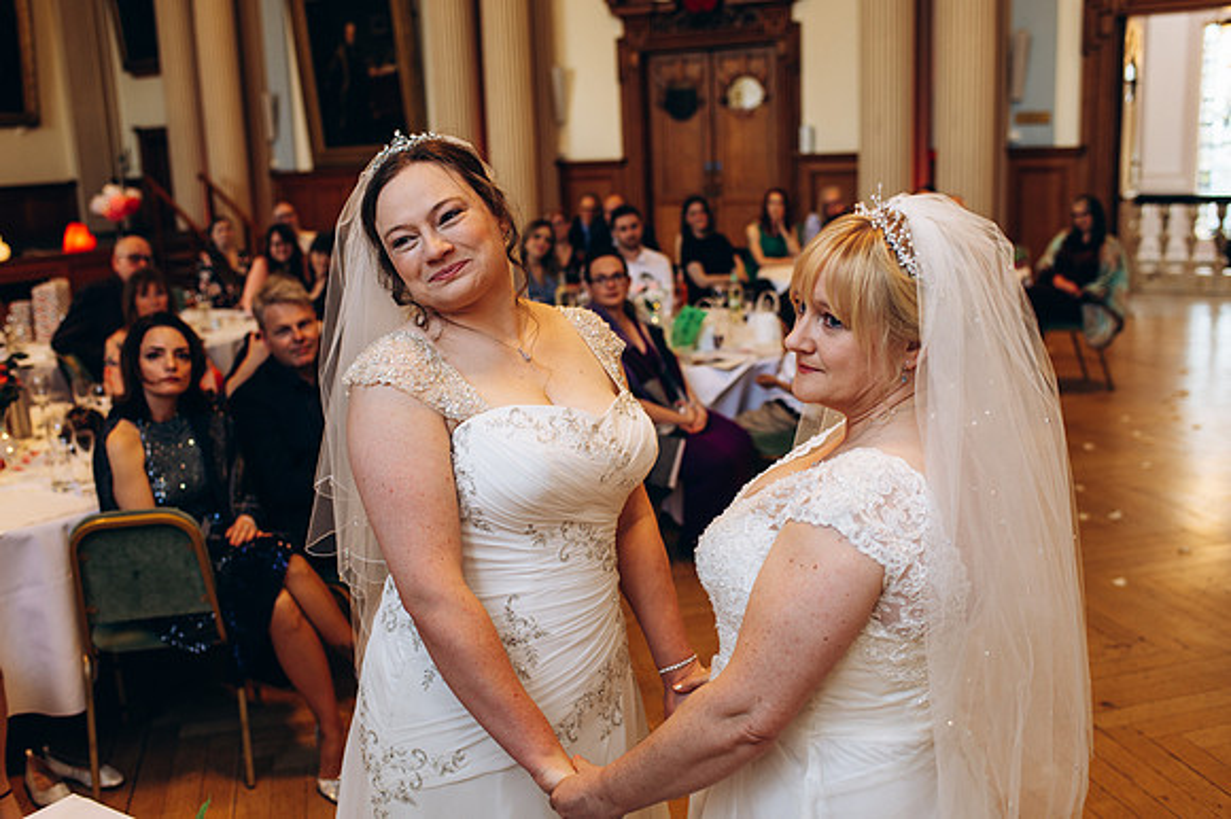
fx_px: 1196
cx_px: 616
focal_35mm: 35
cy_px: 410
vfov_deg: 37.8
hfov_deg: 54.5
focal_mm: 35
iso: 250
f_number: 2.8
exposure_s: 1/100
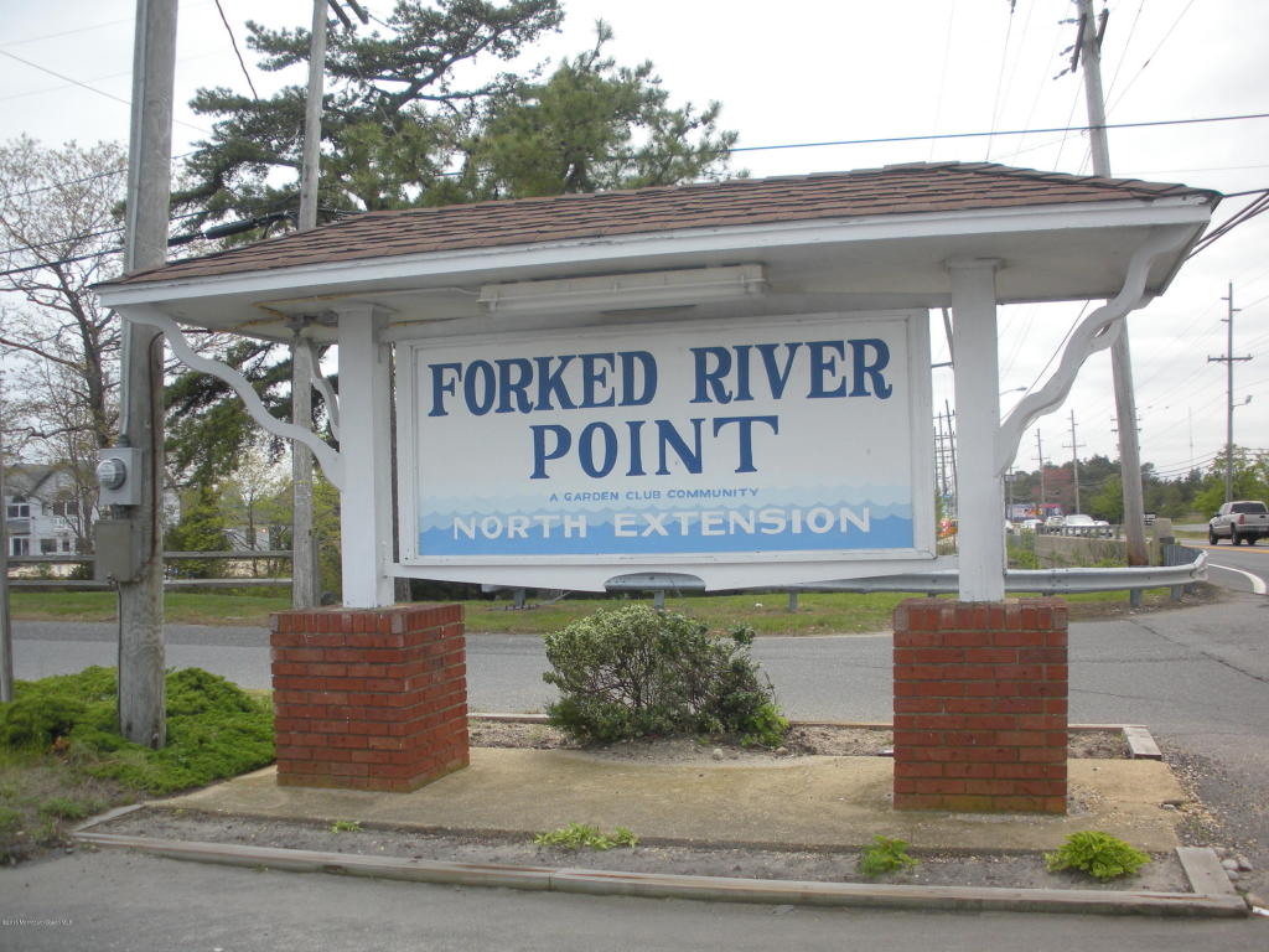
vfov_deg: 40.7
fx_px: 1283
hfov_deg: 52.6
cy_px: 476
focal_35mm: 35
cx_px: 634
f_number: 3.5
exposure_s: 1/800
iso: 92
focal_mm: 6.3
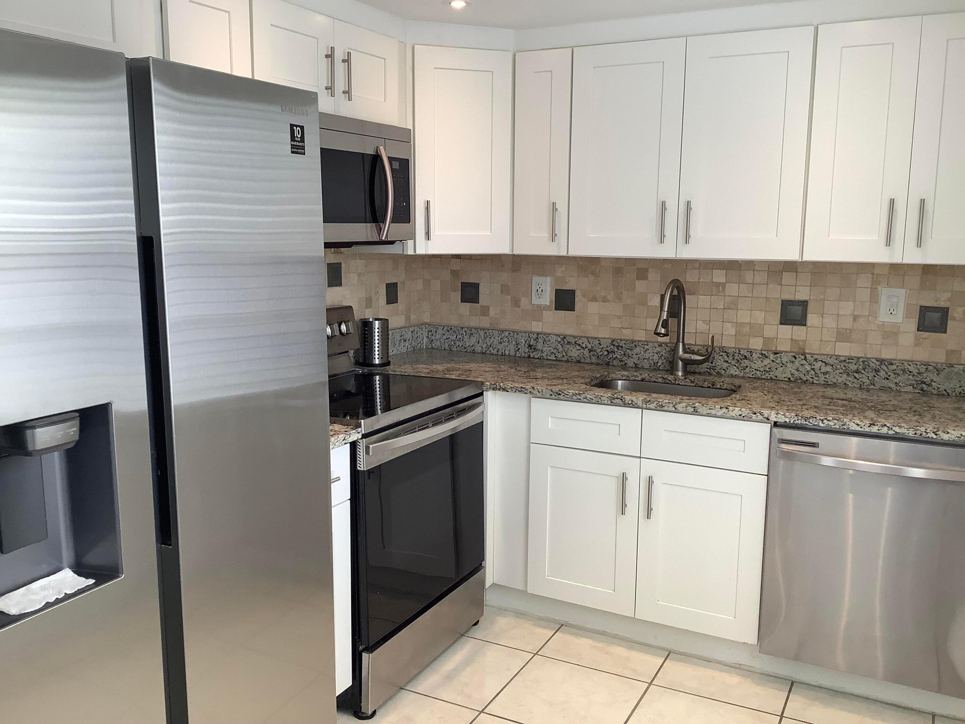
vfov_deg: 45.4
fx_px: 864
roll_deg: -1.7
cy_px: 362
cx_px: 482
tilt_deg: -10.1
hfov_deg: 58.4
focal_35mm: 31
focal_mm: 3.3
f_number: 2.4
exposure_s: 1/120
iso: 80
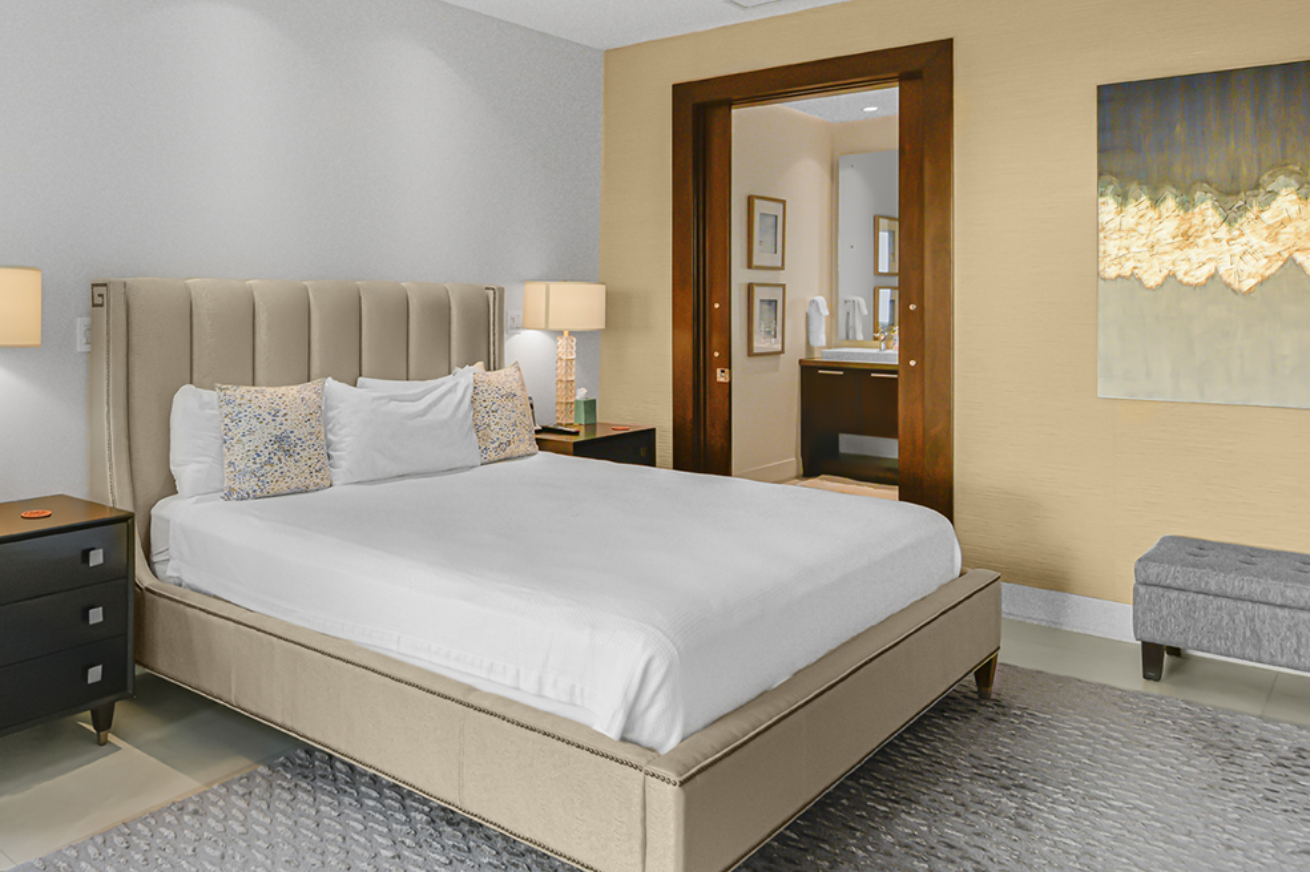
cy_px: 328
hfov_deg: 67.0
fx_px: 946
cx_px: 407
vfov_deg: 49.1
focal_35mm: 26
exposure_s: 1/100
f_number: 5
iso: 320
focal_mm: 16
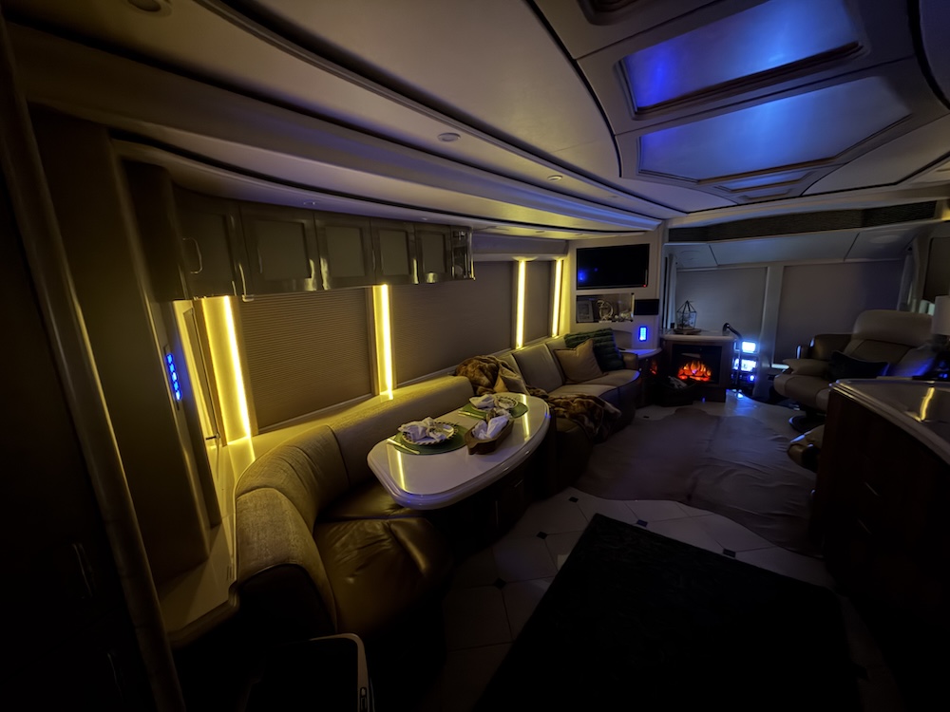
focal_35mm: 14
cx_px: 475
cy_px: 356
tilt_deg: -12.5
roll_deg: +3.0
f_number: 2.2
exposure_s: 1/4
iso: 1250
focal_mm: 2.22
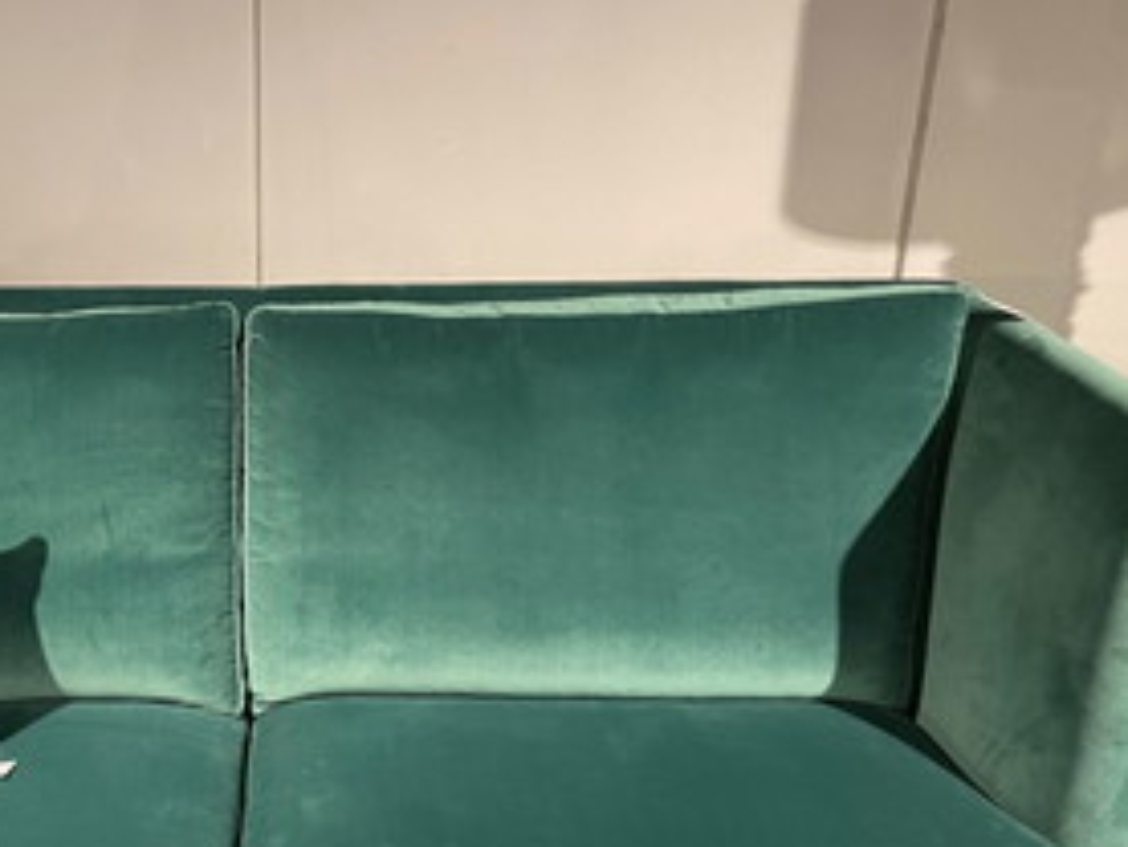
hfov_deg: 38.3
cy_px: 615
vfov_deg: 29.9
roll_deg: +1.4
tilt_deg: -24.7
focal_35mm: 48
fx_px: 1565
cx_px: 236
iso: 400
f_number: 1.6
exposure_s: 1/50
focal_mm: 4.2
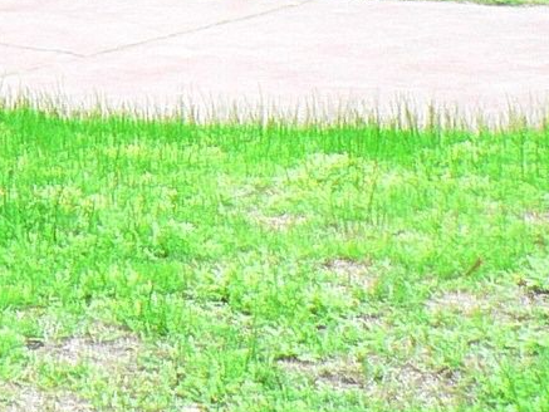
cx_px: -607
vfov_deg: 6.7
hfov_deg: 8.8
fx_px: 3347
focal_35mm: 211
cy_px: -539
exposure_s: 1/50
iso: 80
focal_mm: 6
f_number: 2.8
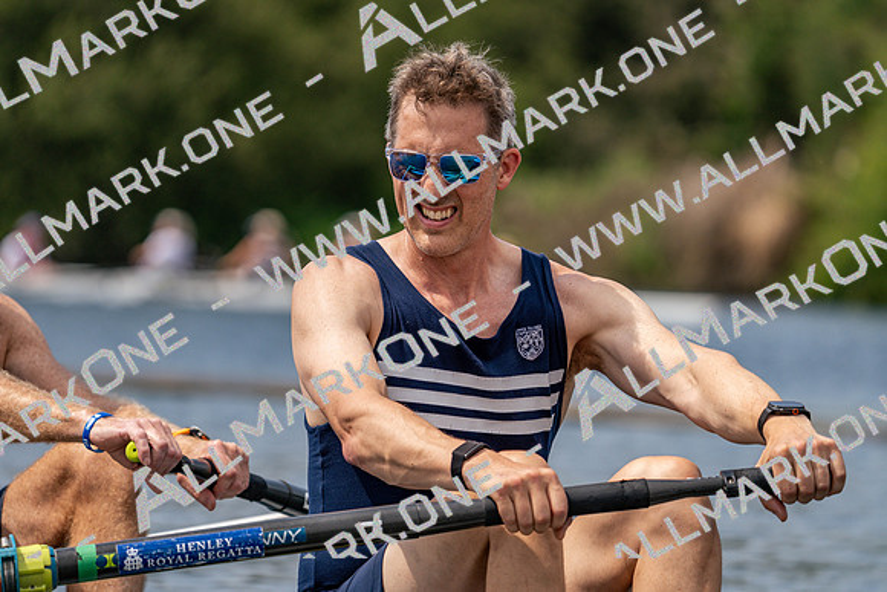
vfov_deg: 4.2
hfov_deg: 6.4
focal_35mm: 324
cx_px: 444
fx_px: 7984
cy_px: 296
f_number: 6.3
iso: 250
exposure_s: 1/1600
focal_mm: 324
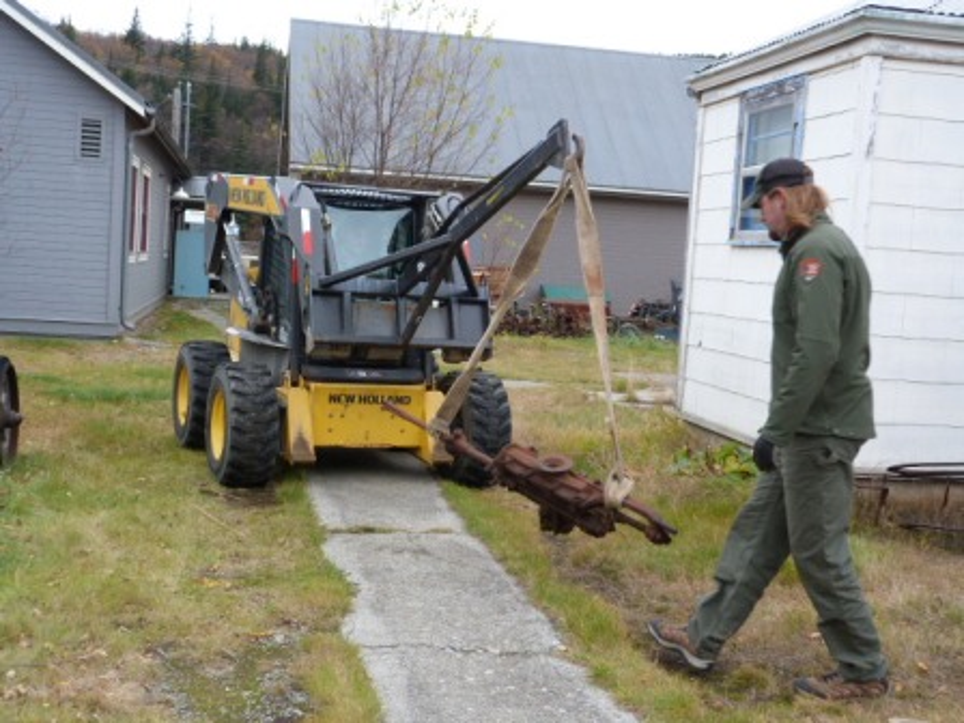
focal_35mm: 43
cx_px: 482
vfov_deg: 33.6
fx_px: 1197
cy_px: 362
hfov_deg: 43.9
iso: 100
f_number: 3.2
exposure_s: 1/60
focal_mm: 7.8
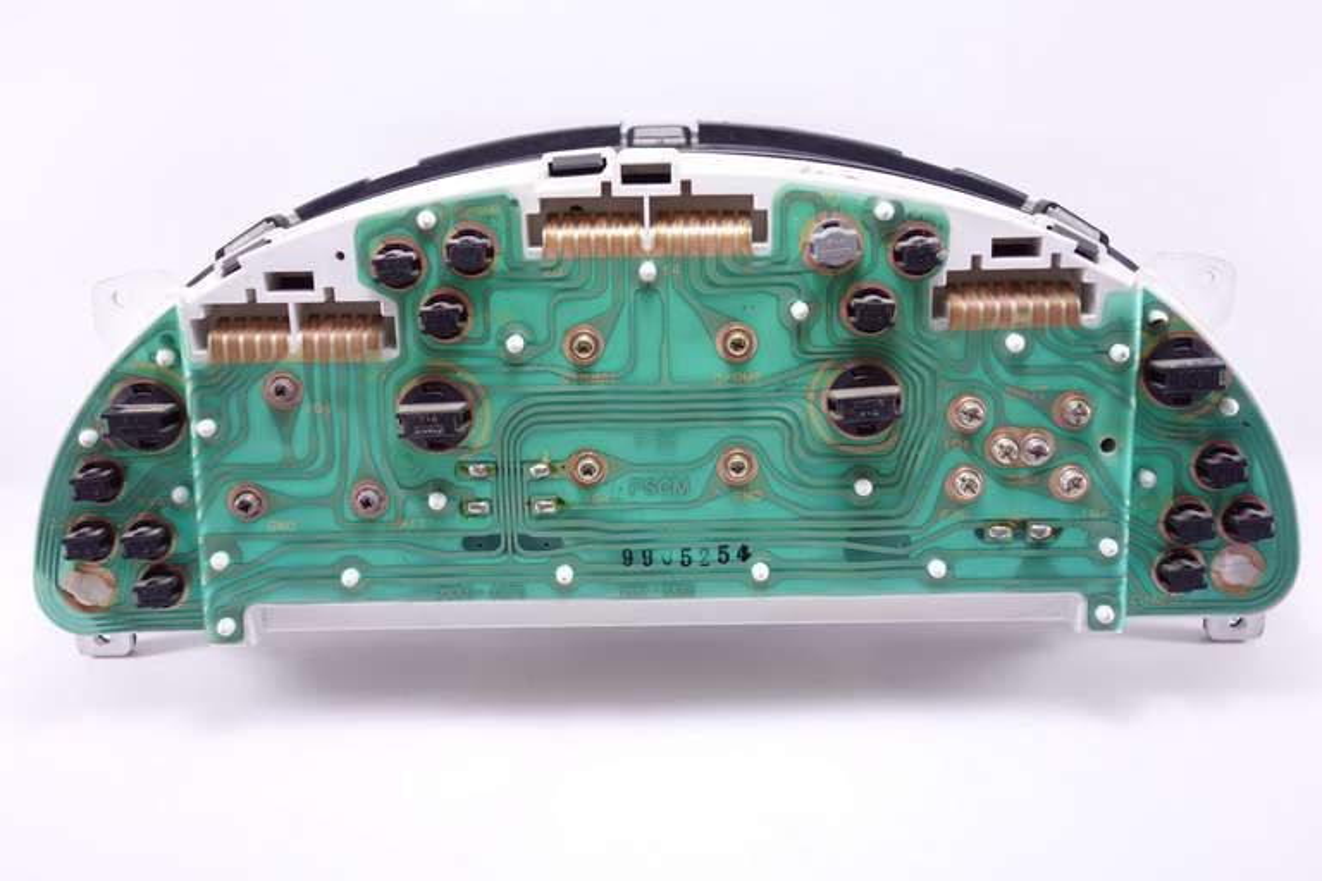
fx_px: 1395
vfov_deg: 35.1
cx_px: 661
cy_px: 440
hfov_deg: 50.7
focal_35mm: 38
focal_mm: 14.23
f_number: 2.8
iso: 125
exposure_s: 1/40
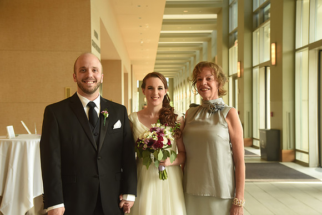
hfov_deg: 39.6
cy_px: 108
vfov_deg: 27.0
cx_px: 161
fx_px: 447
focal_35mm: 50
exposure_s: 1/160
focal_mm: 50
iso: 1600
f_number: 7.1
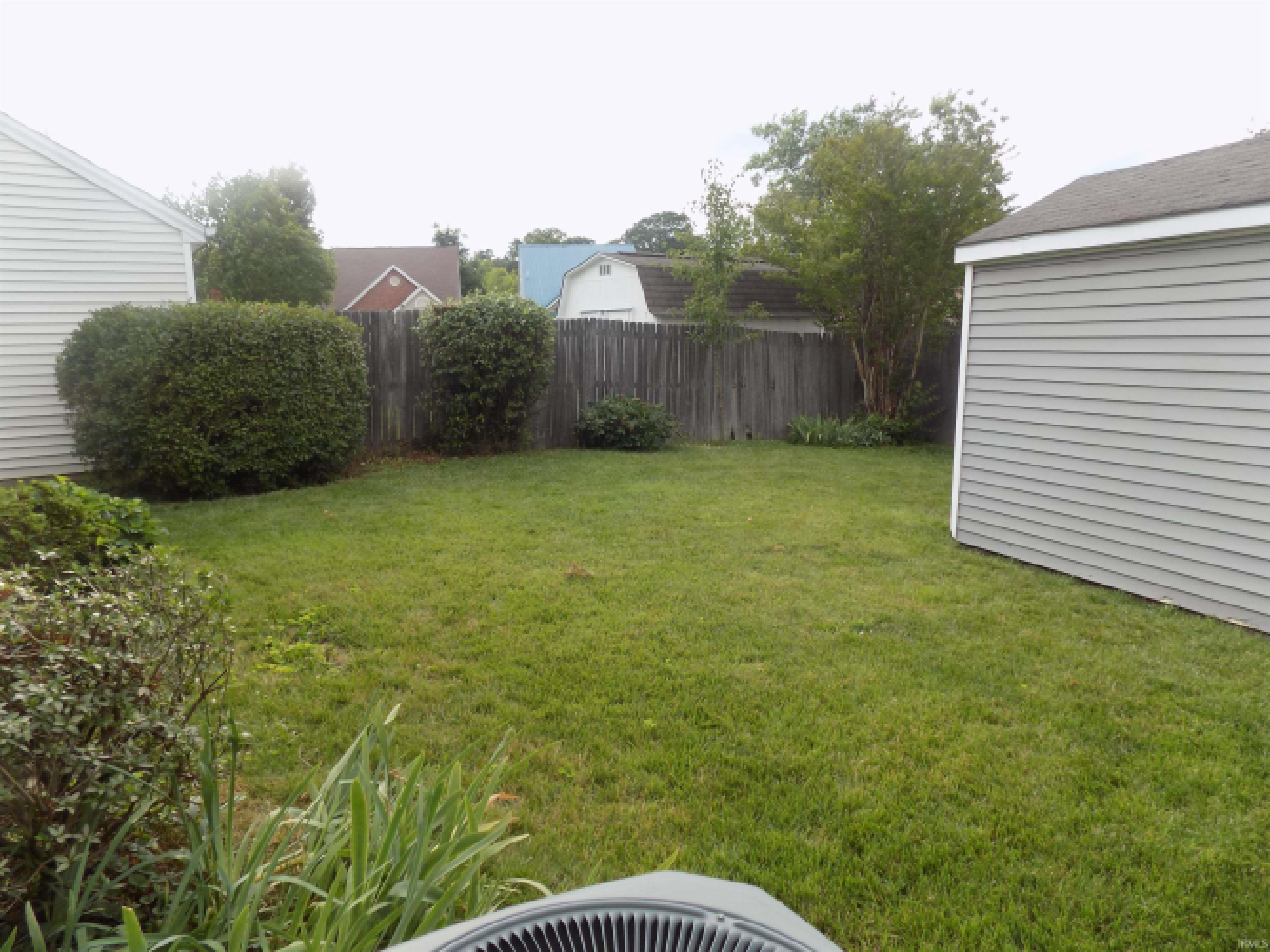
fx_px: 844
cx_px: 635
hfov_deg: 73.9
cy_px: 476
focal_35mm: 23
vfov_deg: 58.9
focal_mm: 4
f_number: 3.1
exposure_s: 1/320
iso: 80
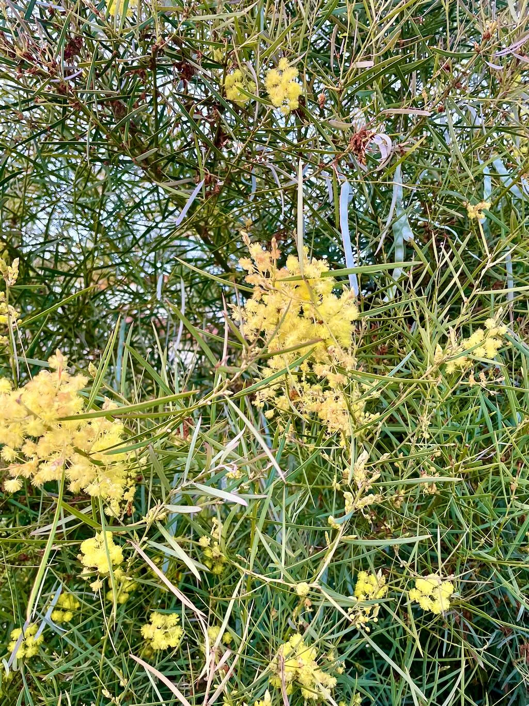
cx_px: 264
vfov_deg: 67.3
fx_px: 530
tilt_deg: +12.0
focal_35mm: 26
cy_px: 353
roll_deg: -1.2
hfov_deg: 53.0
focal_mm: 4.2
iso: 125
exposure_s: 1/121
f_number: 1.6
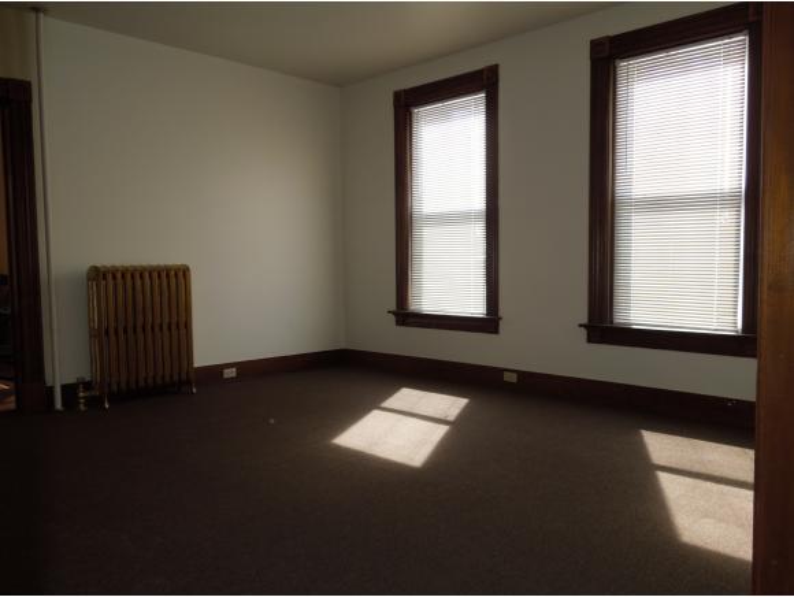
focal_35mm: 25
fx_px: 574
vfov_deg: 54.9
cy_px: 298
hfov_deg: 69.3
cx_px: 397
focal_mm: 4.5
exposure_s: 1/40
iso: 100
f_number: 3.3
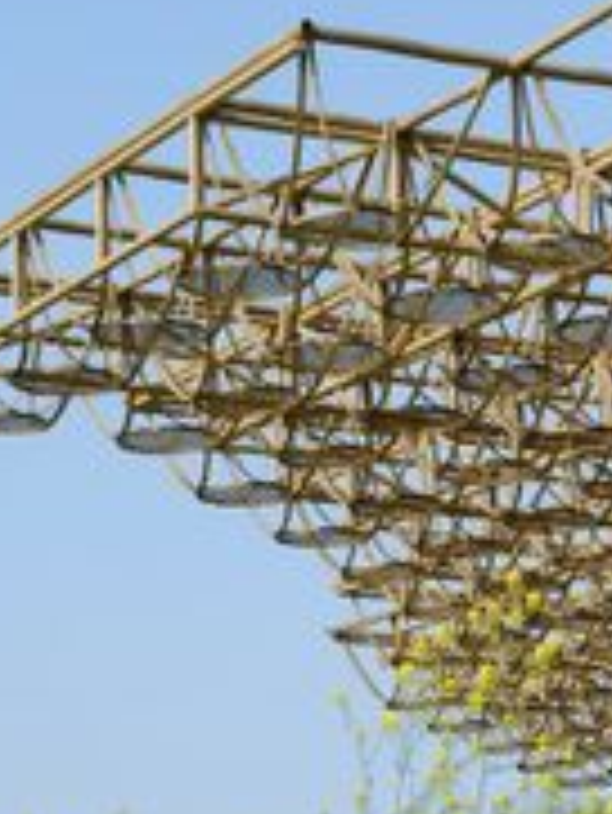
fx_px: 3485
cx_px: 443
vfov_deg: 13.3
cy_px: 434
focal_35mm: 148
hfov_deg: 10.0
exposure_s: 1/340
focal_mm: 88.3
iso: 160
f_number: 8
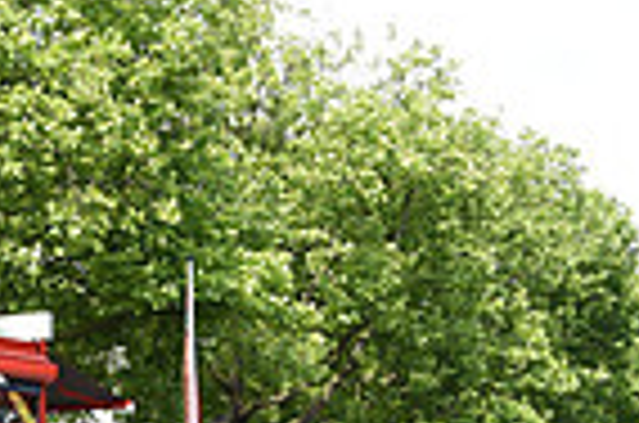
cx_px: -40
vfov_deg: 10.5
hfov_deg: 15.8
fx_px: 2249
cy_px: 560
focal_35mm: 127
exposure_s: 1/400
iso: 560
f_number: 9
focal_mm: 31
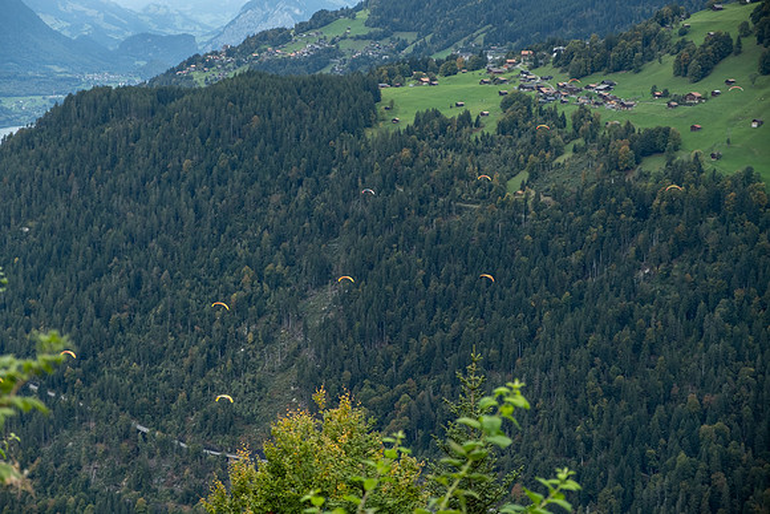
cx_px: 385
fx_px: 1776
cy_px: 257
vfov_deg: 16.5
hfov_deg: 24.5
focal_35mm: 83
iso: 320
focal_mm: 55
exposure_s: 1/180
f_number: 3.6
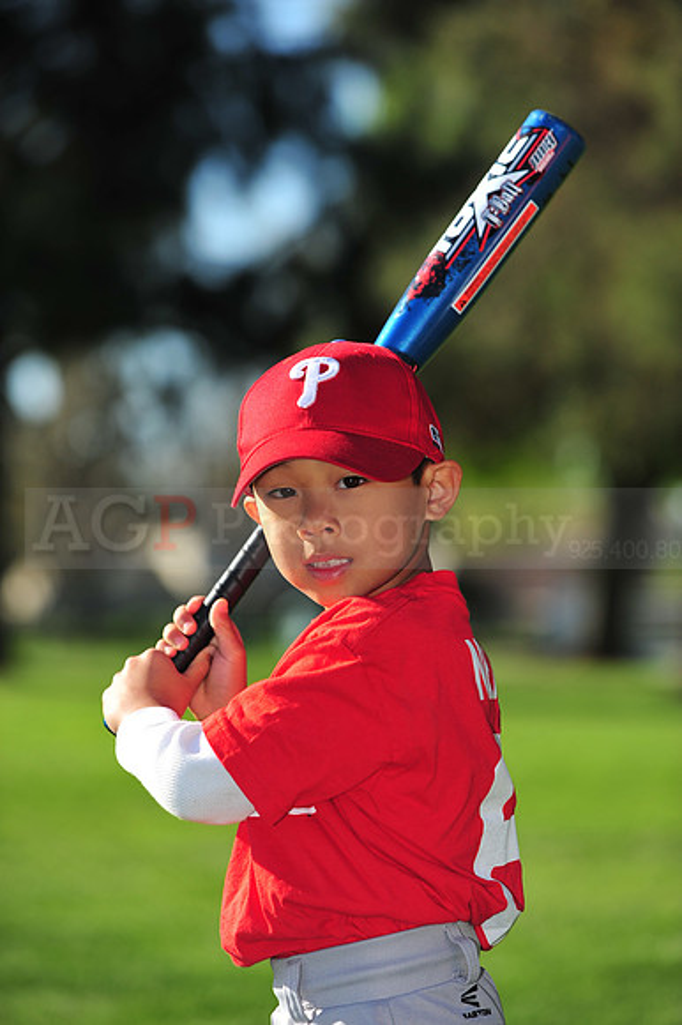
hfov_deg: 9.5
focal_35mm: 145
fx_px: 4125
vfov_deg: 14.2
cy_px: 512
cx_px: 341
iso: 200
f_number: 4.5
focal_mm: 145
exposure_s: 1/1600
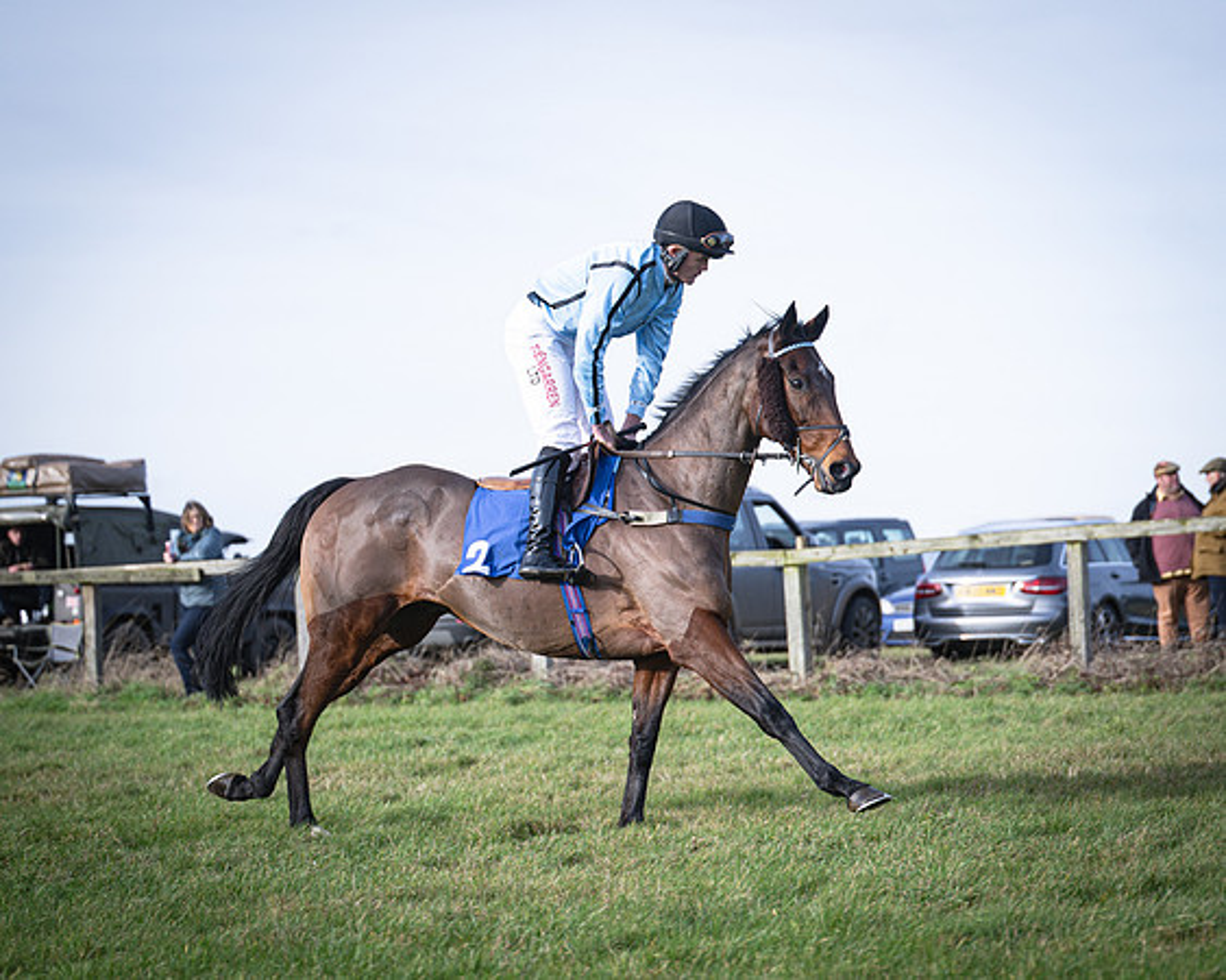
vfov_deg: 12.7
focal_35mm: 122
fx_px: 4414
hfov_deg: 15.8
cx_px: 736
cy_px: 490
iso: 125
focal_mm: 72
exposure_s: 1/1000
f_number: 2.8
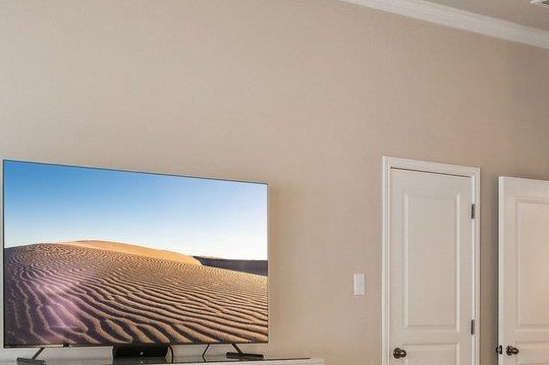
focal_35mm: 57
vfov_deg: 23.6
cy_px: 263
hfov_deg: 34.8
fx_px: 869
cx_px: 197
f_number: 8
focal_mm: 10
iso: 400
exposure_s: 1/8
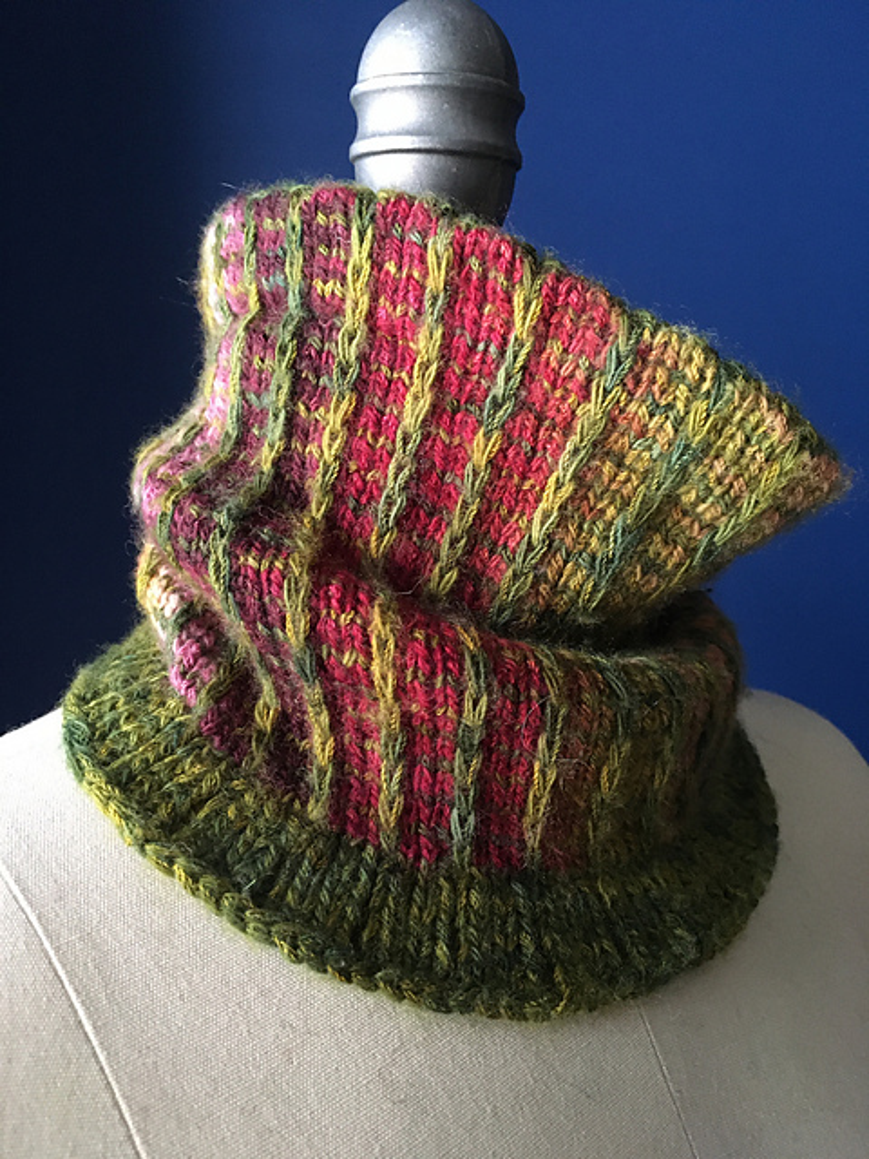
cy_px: 580
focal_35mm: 29
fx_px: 971
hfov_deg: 48.2
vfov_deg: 61.7
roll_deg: +4.3
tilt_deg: -3.8
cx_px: 434
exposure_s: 1/15
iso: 200
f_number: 2.2
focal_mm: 4.15
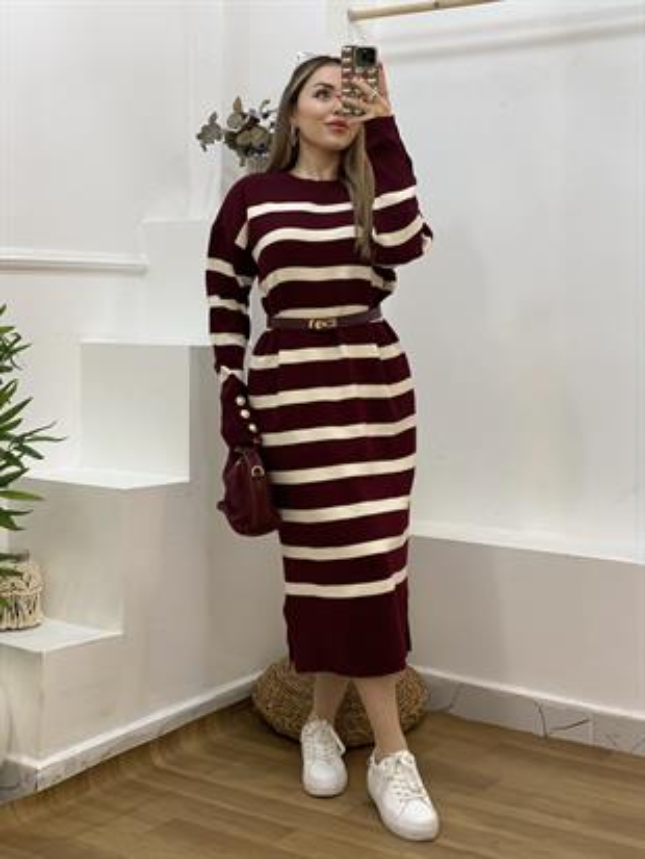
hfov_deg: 28.0
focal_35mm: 52
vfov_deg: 36.8
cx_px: 322
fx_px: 1291
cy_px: 430
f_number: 2
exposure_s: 1/100
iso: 100
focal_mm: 6
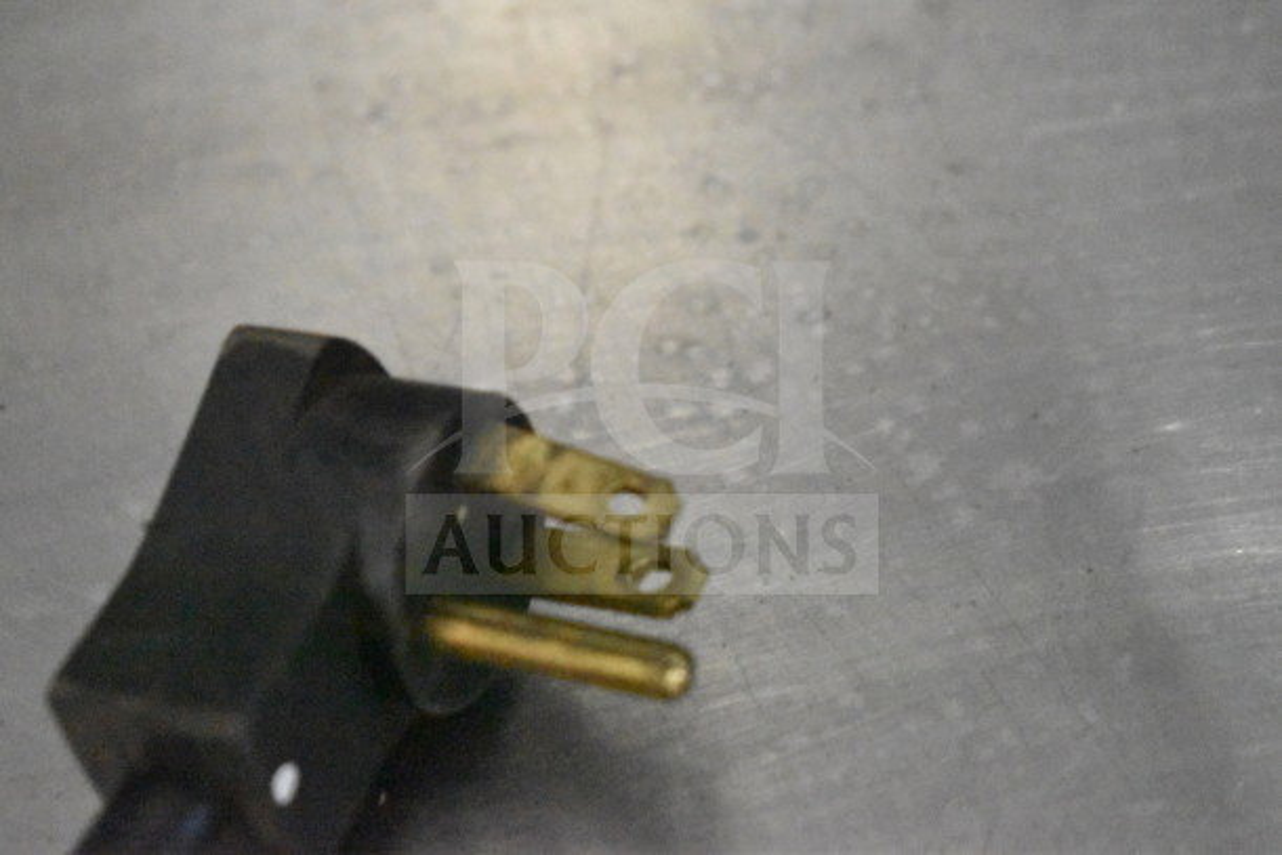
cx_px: 641
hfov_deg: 24.6
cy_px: 428
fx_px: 2938
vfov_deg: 16.6
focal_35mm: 82
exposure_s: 1/80
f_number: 5.6
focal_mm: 55
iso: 25600
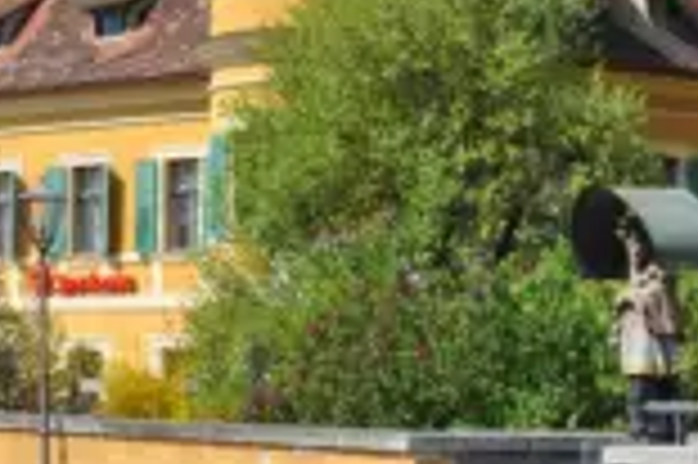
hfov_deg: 14.7
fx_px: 2692
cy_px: 115
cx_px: 126
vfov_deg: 9.8
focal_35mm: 139
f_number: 10
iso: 200
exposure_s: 1/400
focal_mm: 30
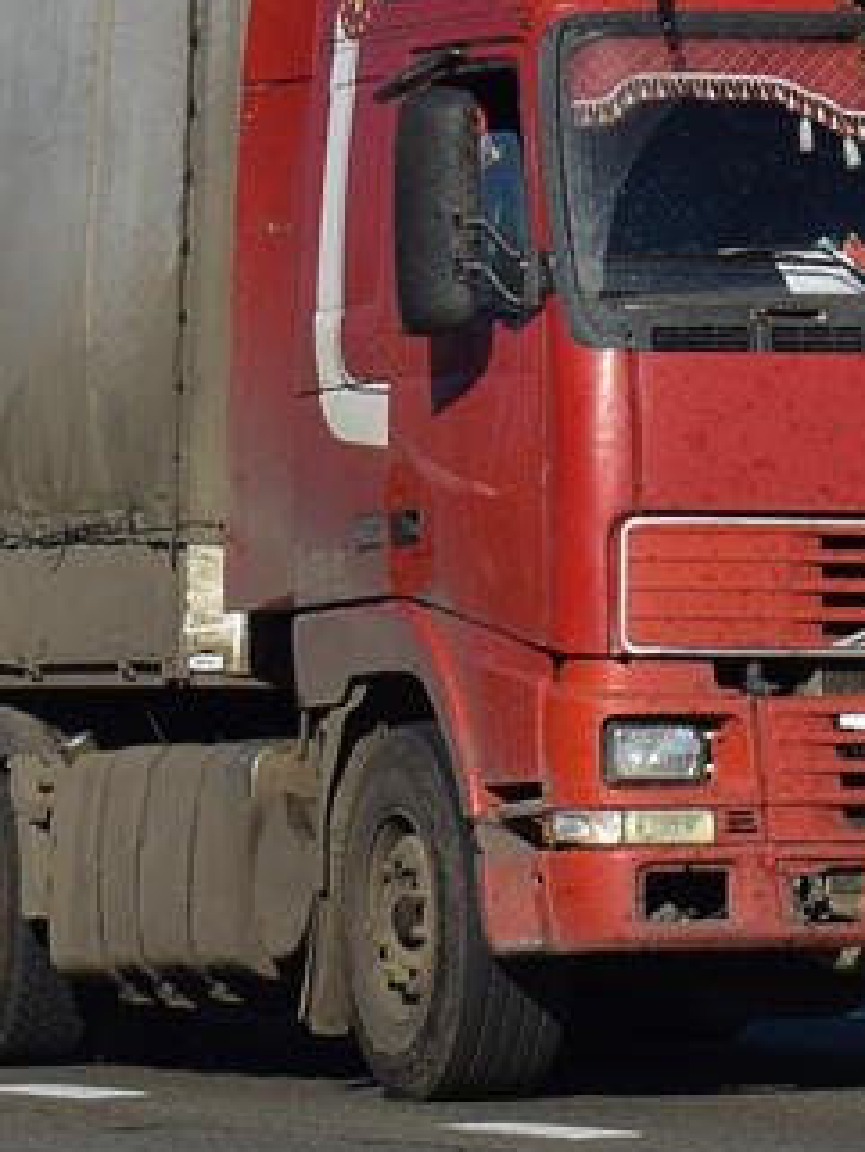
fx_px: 9882
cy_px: 79
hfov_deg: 5.0
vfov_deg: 6.7
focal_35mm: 297
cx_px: 517
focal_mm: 55
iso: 200
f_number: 7.1
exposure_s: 1/1250
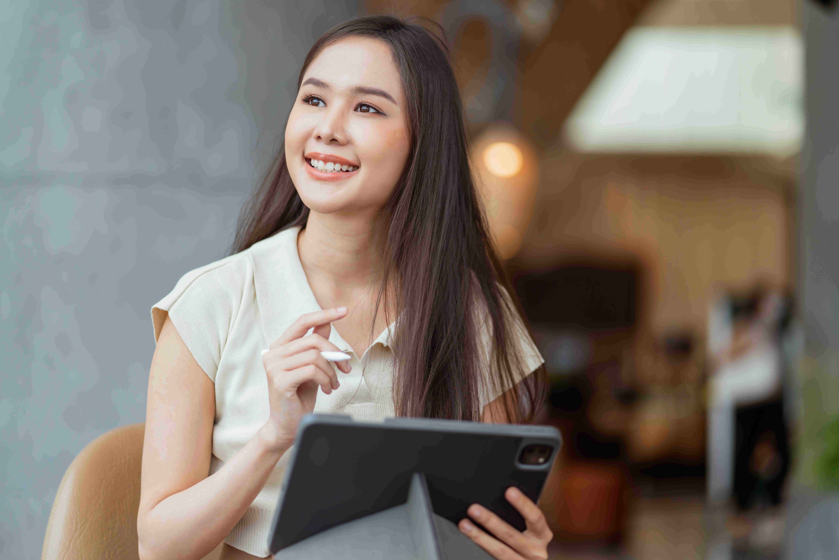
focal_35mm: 85
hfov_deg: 23.9
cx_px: 420
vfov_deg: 16.1
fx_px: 1981
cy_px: 280
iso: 400
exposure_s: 1/1250
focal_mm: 85
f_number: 1.8
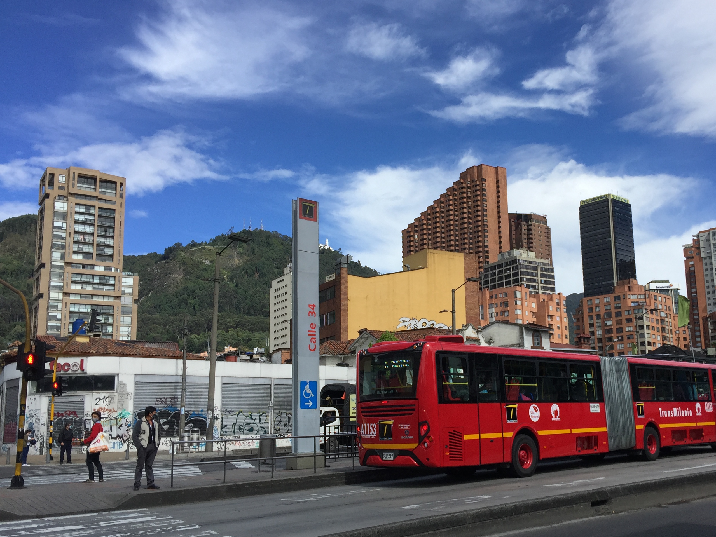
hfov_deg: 49.6
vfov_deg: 38.6
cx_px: 451
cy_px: 307
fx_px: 765
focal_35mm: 37
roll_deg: +0.3
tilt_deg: +9.3
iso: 32
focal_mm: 4.15
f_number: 2.2
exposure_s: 1/1980
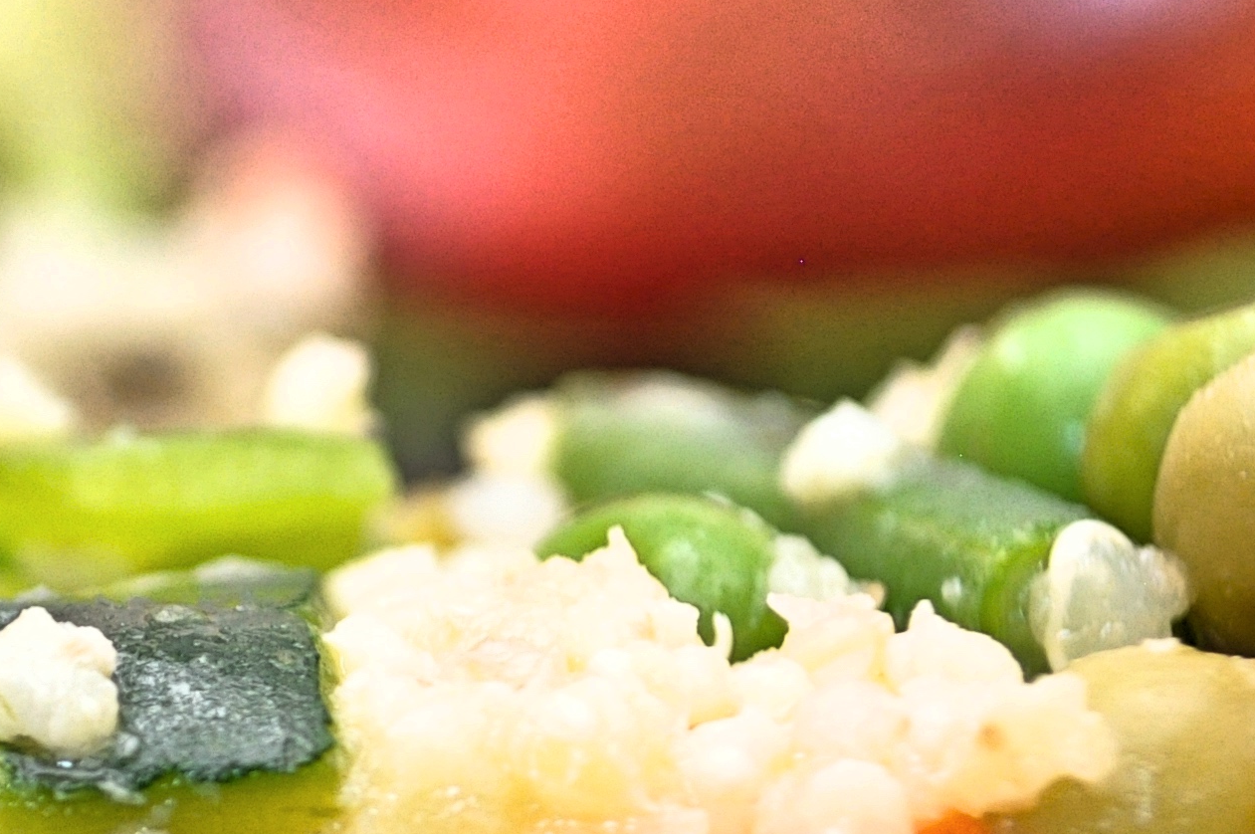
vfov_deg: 6.7
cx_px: -284
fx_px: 7104
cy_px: 784
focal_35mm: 204
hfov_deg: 9.9
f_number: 5.3
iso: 800
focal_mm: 40
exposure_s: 1/40
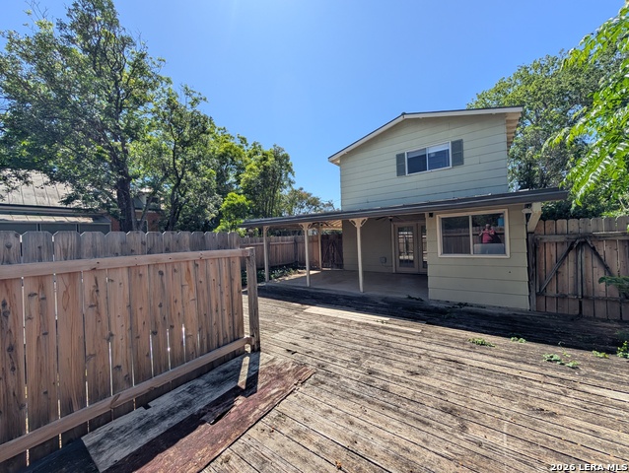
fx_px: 218
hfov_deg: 110.5
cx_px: 314
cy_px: 236
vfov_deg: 94.6
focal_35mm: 12
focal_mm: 2.02
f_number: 1.7
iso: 55
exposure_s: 1/2786
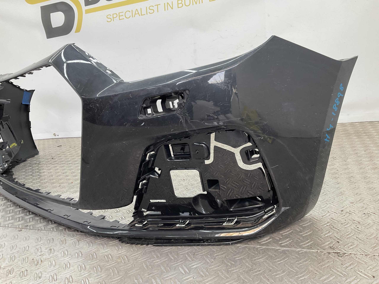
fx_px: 318
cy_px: 142
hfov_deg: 61.7
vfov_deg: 48.2
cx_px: 190
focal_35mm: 29
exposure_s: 1/100
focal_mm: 3
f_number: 1.8
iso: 25
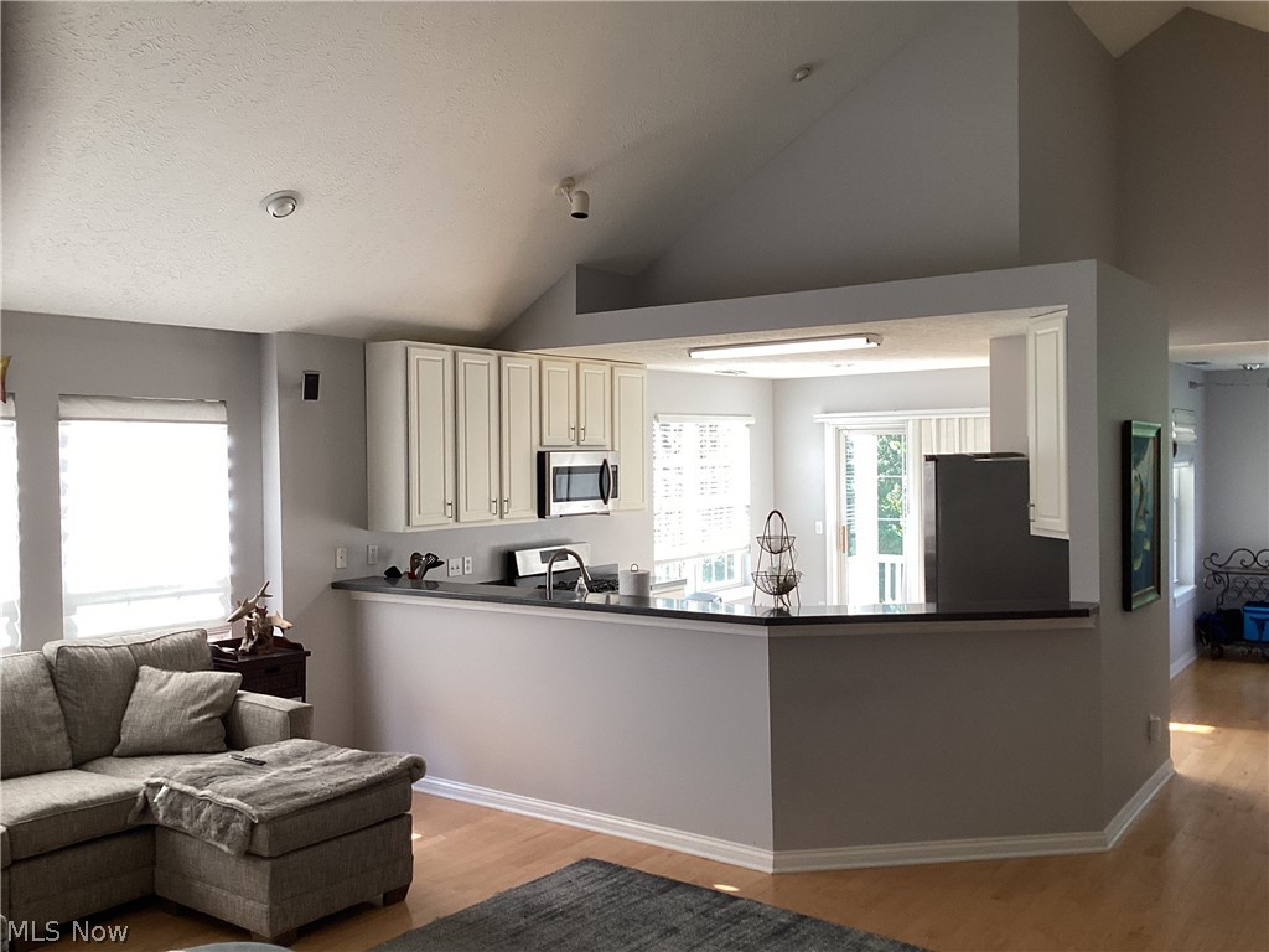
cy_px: 476
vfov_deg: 45.4
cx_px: 634
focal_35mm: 31
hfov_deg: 58.4
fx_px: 1136
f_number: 2.4
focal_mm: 3.3
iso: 80
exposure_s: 1/120
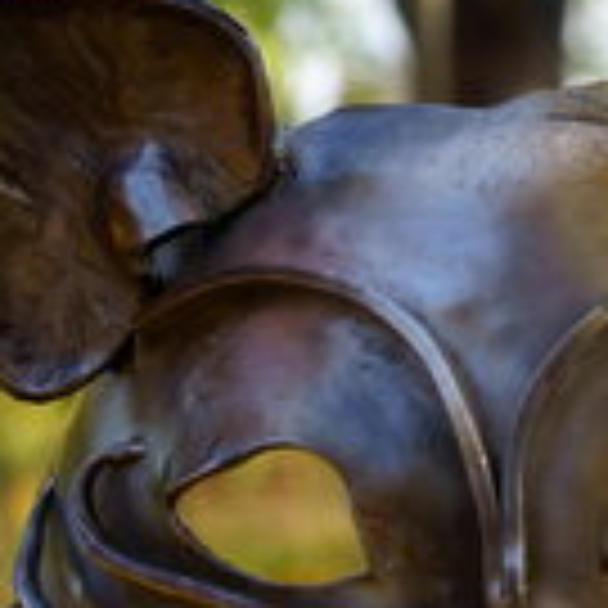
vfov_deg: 19.6
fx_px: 1749
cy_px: 426
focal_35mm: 88
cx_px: 608
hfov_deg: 19.2
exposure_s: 1/160
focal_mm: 35
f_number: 5
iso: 100
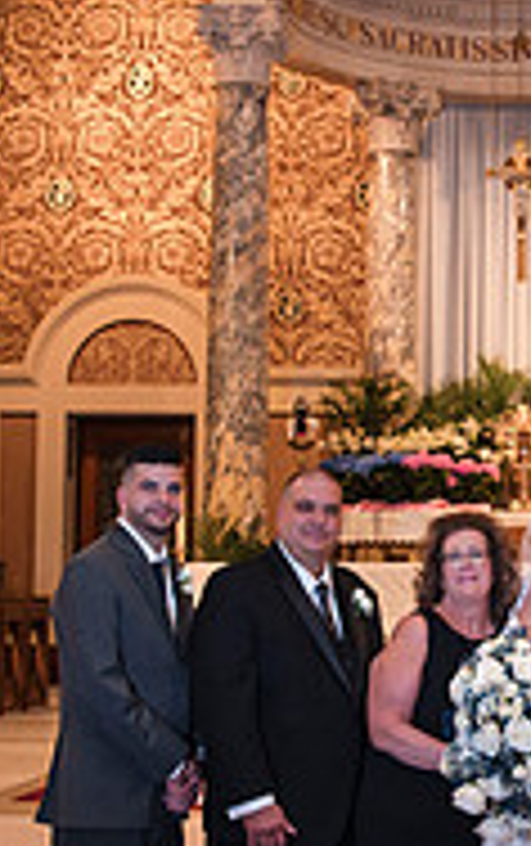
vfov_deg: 26.8
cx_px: 567
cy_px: 414
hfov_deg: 16.5
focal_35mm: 77
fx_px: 1777
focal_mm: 24
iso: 800
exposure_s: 1/60
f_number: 3.2
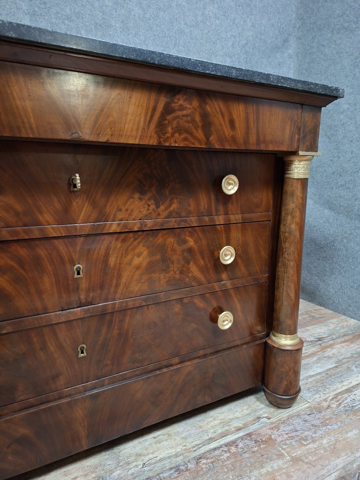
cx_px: 180
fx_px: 319
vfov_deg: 73.9
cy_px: 240
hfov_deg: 58.9
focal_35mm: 23
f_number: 1.8
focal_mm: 5.54
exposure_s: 1/20
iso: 800
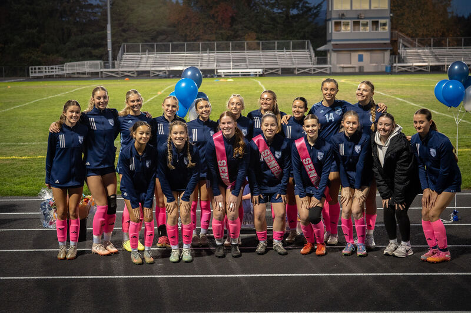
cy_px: 146
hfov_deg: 36.0
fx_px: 724
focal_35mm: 55
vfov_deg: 24.4
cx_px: 220
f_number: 2.5
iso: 800
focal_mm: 39
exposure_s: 1/200
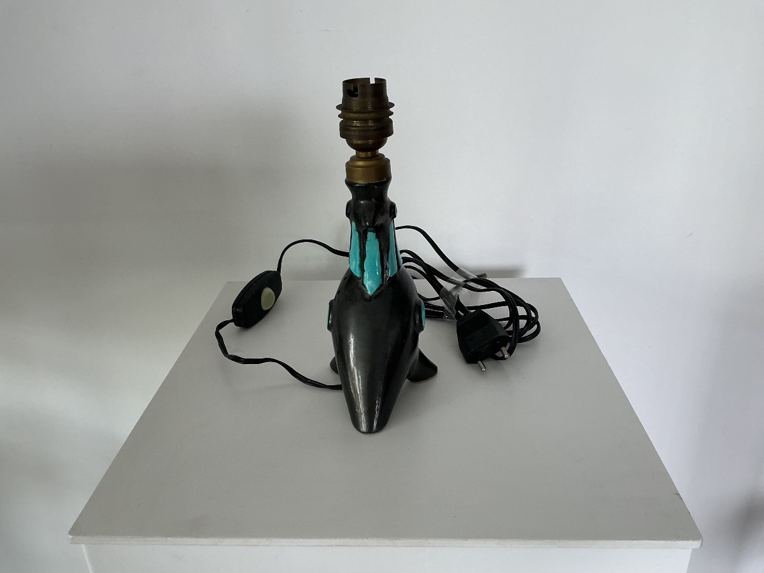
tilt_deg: -24.4
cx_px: 382
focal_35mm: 29
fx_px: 640
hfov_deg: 61.7
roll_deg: +2.2
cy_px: 286
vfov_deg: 48.2
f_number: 1.8
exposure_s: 1/120
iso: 50
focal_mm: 3
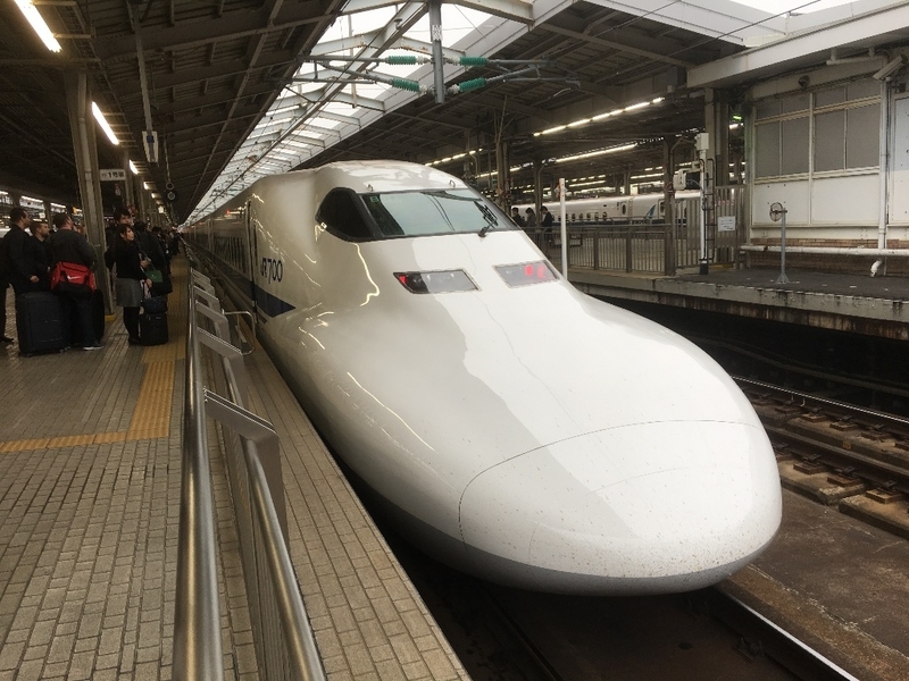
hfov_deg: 61.7
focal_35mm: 29
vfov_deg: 48.2
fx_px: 762
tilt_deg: -9.7
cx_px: 454
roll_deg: +2.2
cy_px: 340
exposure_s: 1/120
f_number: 2.2
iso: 25
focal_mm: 4.15
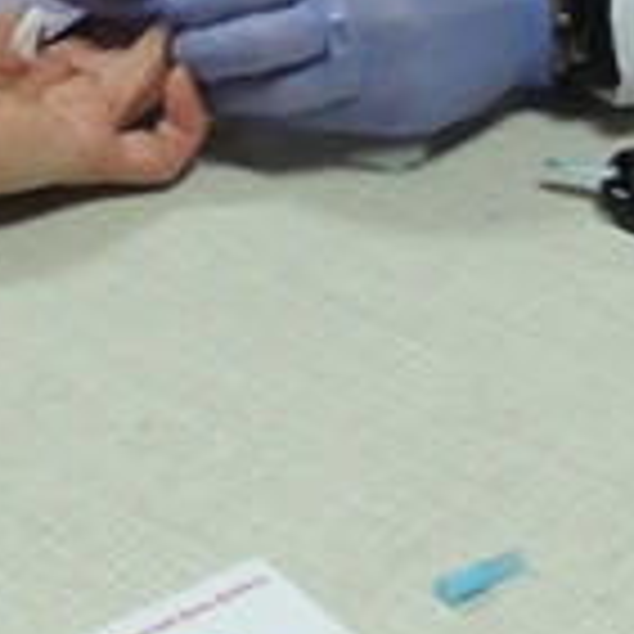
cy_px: -508
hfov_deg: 10.1
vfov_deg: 10.0
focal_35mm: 166
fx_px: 3440
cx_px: -360
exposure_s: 1/20
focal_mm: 5.8
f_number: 3.2
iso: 400
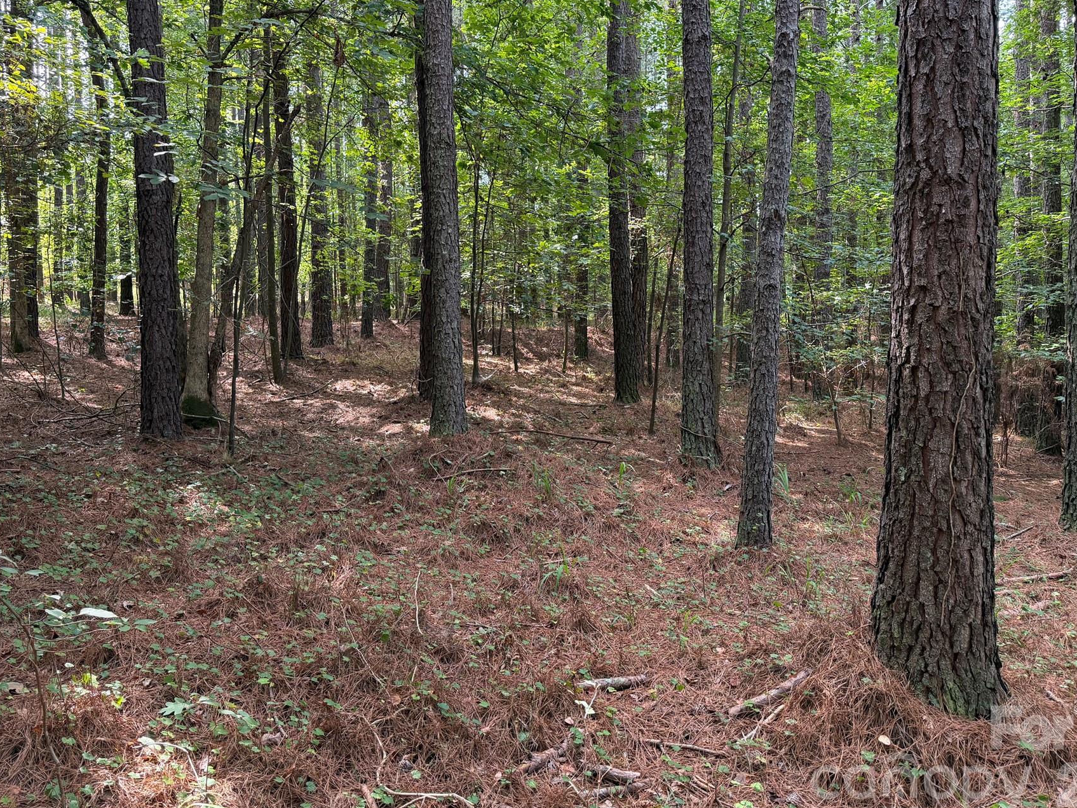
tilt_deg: -1.7
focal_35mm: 29
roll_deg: +1.5
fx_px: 902
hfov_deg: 61.7
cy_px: 342
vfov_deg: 48.1
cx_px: 543
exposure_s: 1/133
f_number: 1.78
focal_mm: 6.76
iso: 125
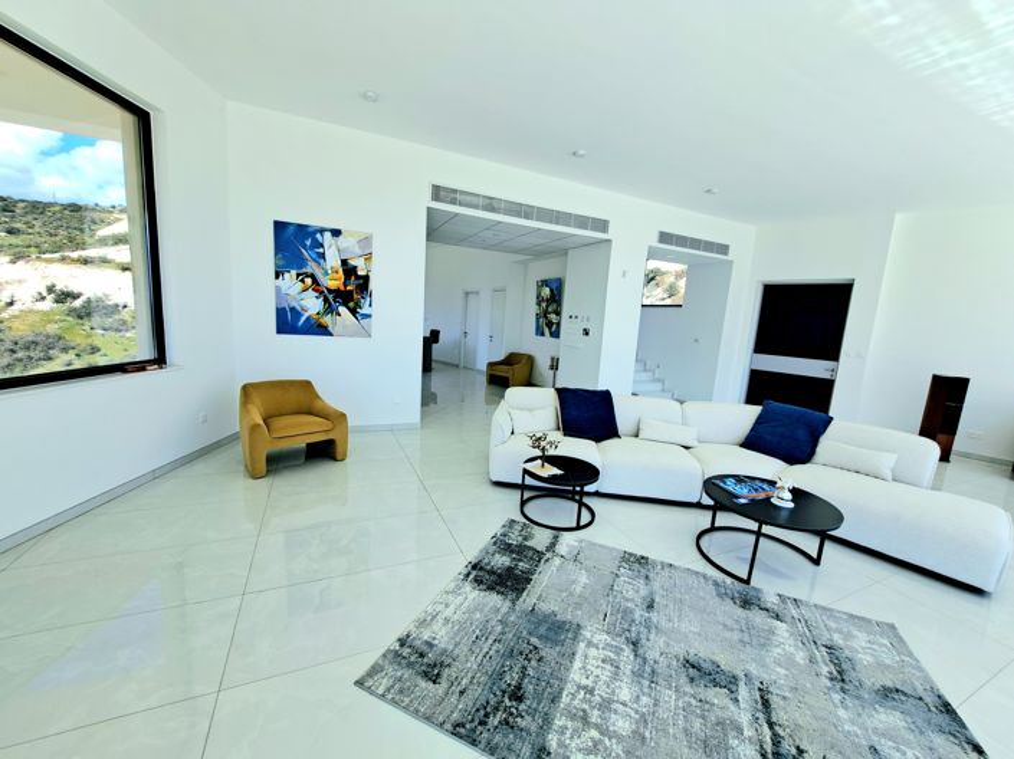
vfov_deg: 89.9
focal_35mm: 13
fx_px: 381
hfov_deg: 106.2
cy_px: 380
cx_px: 507
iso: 50
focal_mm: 1.74
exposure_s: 1/526
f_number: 2.2
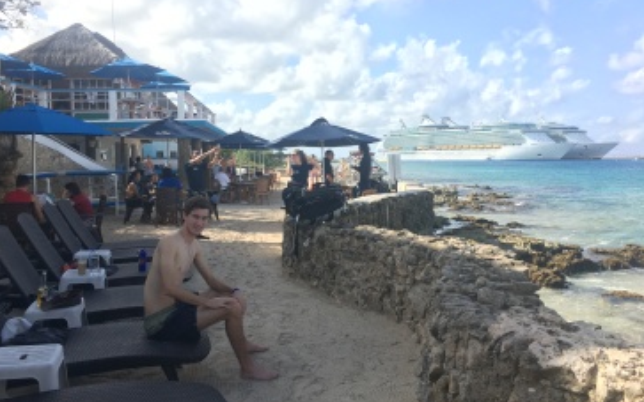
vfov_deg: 40.6
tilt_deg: -2.4
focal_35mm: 31
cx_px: 323
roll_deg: +1.1
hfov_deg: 61.2
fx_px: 544
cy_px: 189
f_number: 2.2
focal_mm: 4.15
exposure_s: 1/390
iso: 25
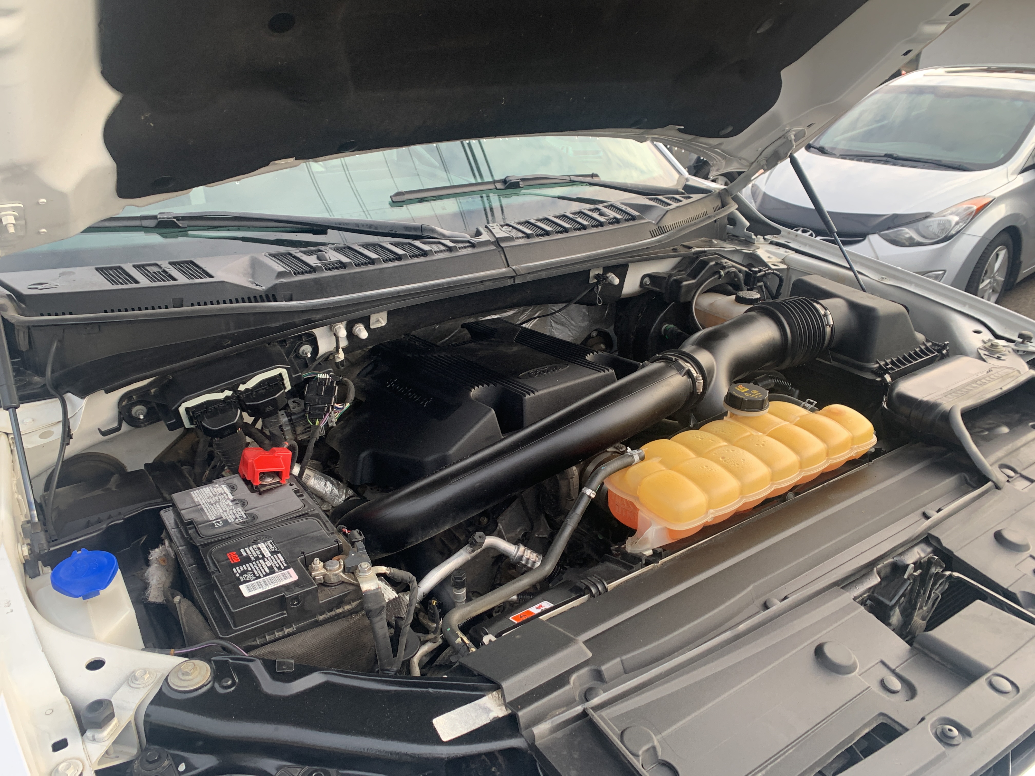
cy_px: 388
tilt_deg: -24.8
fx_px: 777
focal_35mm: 26
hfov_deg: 67.3
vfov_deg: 53.1
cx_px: 518
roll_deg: -2.3
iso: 50
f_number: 1.8
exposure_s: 1/121
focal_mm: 4.25
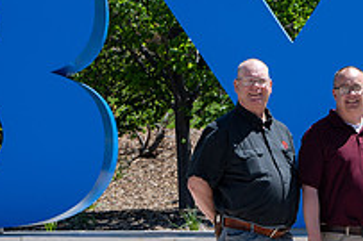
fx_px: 2106
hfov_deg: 9.7
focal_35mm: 209
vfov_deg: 6.6
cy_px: 145
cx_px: 465
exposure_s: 1/250
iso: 100
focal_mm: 70
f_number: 8
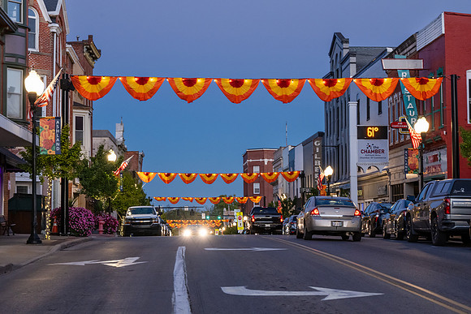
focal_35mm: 82
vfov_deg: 16.7
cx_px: 236
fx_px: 1073
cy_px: 157
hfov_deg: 24.8
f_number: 8
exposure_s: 1/50
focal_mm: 82
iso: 2000
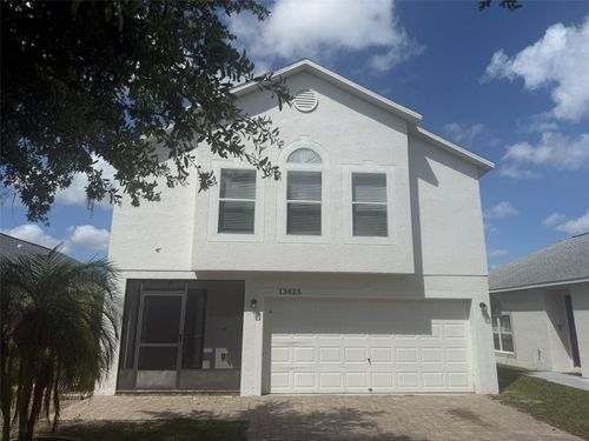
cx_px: 294
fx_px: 408
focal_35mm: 24
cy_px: 220
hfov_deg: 71.6
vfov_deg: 56.8
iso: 80
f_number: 1.78
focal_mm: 6.76
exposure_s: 1/8130
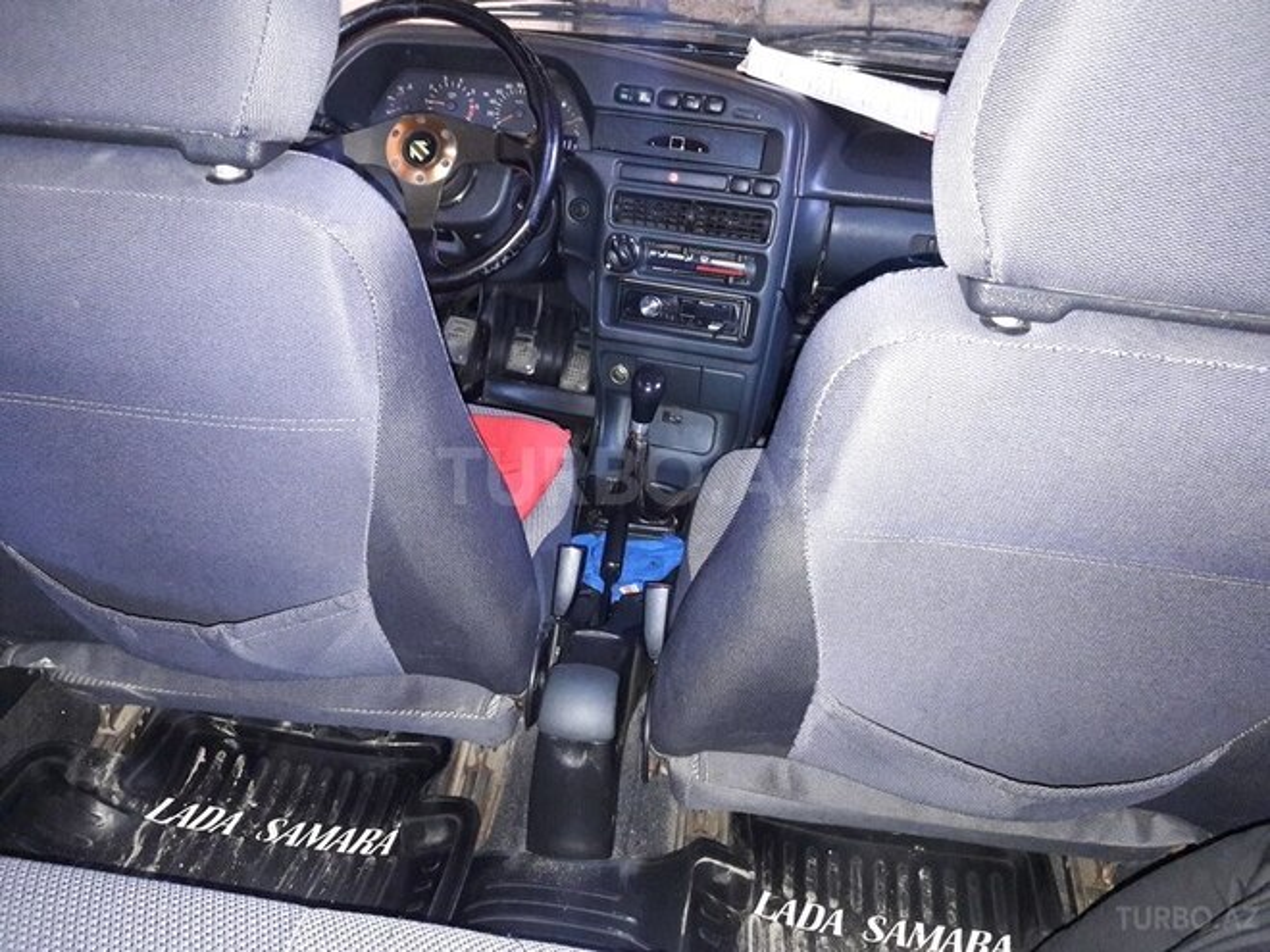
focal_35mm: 28
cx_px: 635
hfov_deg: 63.4
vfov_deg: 49.7
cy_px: 476
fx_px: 1027
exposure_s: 1/17
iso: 400
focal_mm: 3.7
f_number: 1.9
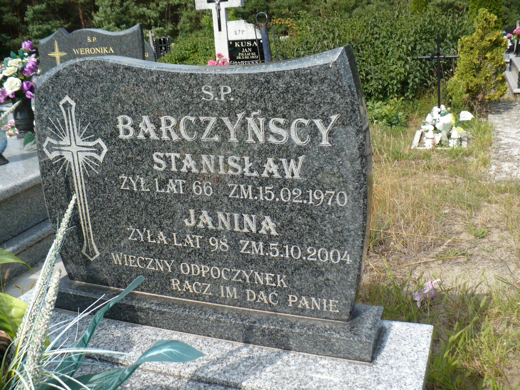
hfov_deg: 50.1
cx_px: 260
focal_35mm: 37
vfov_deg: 38.7
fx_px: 556
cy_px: 195
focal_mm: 6.1
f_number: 2.8
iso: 100
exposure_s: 1/1000
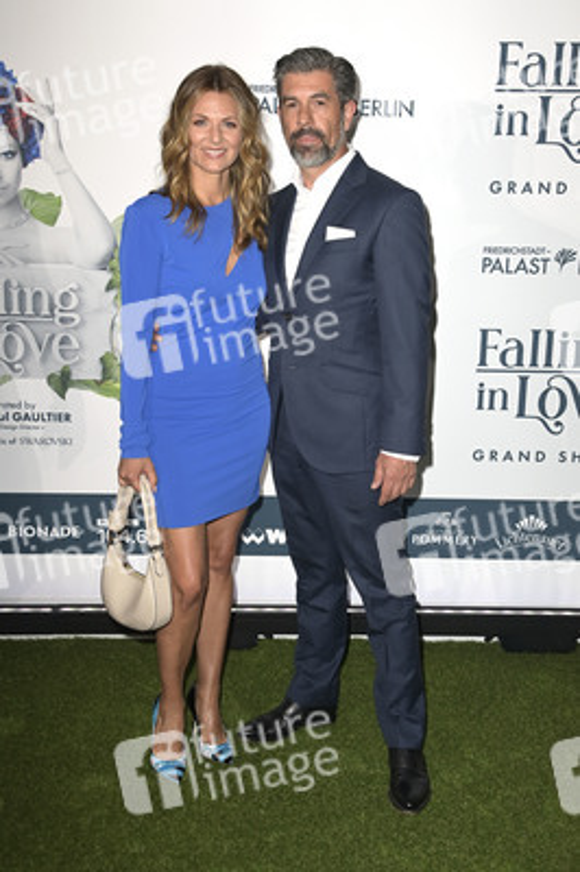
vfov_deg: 43.6
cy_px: 436
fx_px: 1089
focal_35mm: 45
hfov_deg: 29.8
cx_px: 290
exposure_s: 1/250
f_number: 6.3
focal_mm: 45
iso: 640
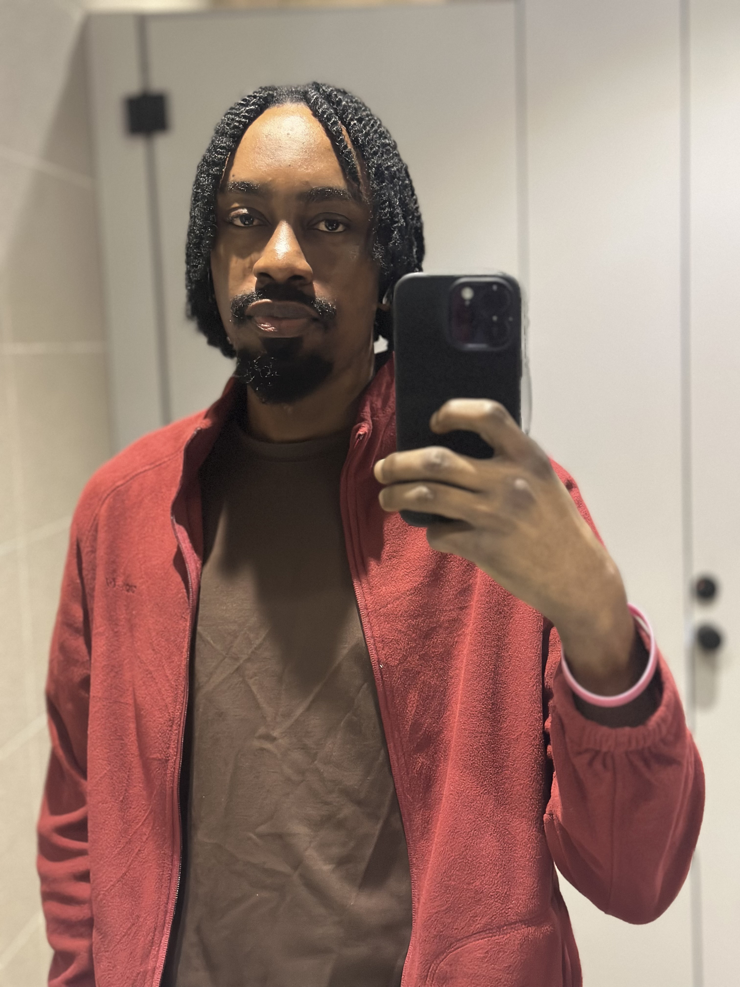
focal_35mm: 48
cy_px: 494
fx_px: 1368
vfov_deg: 39.7
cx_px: 370
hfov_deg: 30.3
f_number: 1.78
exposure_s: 1/23
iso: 1000
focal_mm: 6.86
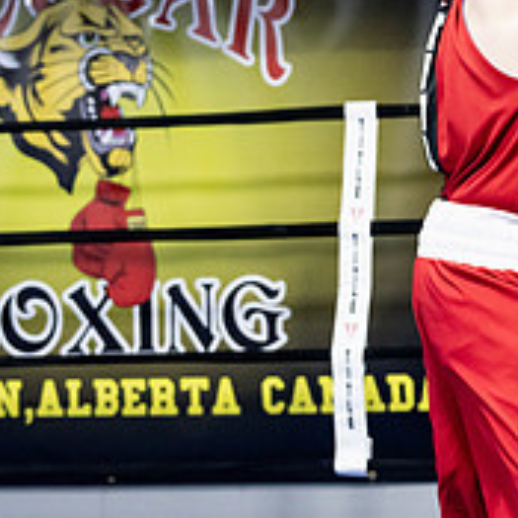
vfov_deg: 13.7
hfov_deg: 13.3
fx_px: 2150
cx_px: 648
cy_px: 176
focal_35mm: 127
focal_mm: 45
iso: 8000
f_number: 2.8
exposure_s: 1/1000
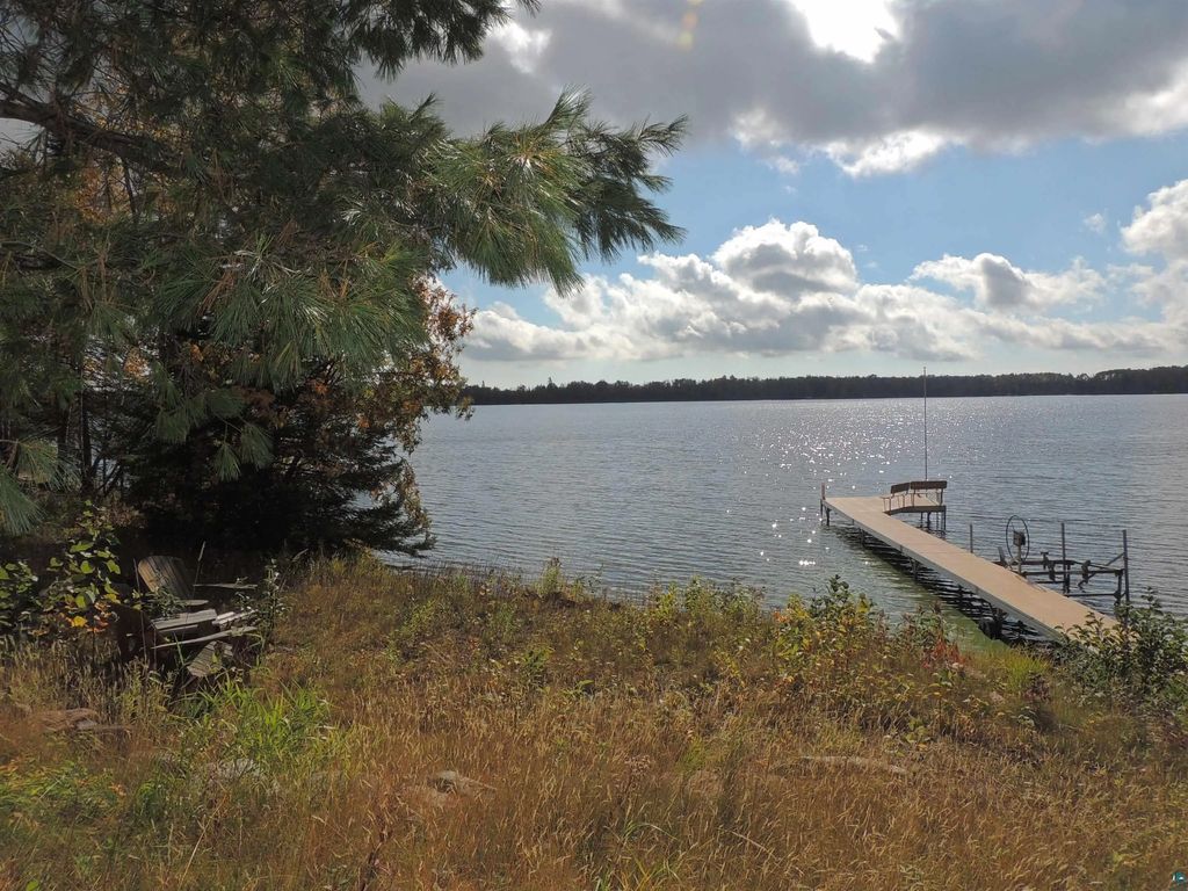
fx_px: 824
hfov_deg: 71.6
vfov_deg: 56.8
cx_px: 594
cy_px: 446
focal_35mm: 24
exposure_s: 1/1600
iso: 100
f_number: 4.2
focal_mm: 4.3
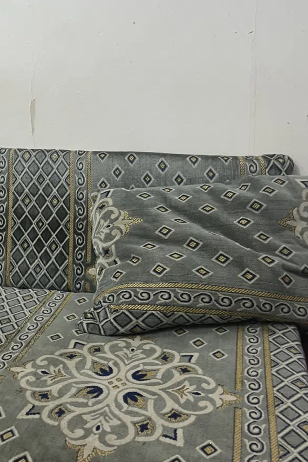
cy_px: 157
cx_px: 93
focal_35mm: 42
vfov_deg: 45.7
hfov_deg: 31.5
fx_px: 539
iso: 125
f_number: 1.6
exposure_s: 1/50
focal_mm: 5.1
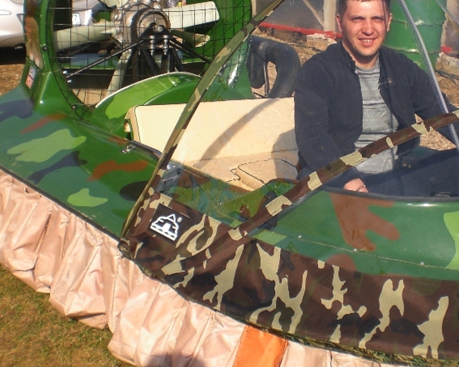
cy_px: 190
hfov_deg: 28.0
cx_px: 331
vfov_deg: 22.8
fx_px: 910
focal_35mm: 67
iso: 50
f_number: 4.4
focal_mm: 6.3
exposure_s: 1/500
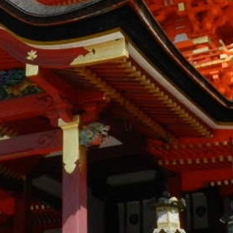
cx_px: 52
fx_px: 746
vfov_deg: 17.4
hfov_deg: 17.6
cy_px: 12
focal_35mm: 98
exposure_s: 1/1000
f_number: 7.1
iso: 800
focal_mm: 6.7
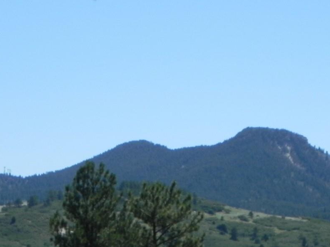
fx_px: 2269
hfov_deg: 8.3
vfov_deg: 6.2
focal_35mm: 238
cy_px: 116
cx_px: 184
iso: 160
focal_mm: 20.8
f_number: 7.1
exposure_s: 1/382
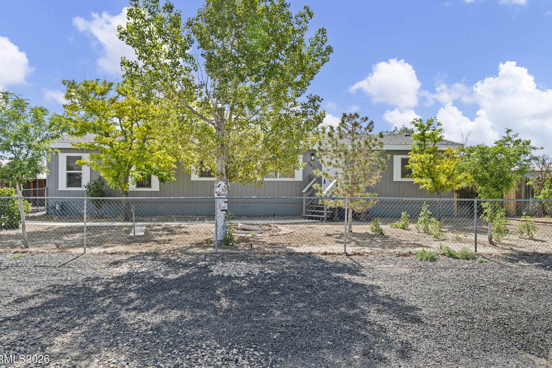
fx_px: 361
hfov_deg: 74.8
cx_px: 268
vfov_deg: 54.1
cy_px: 184
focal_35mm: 24
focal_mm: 15
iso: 100
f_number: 8
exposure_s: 1/25
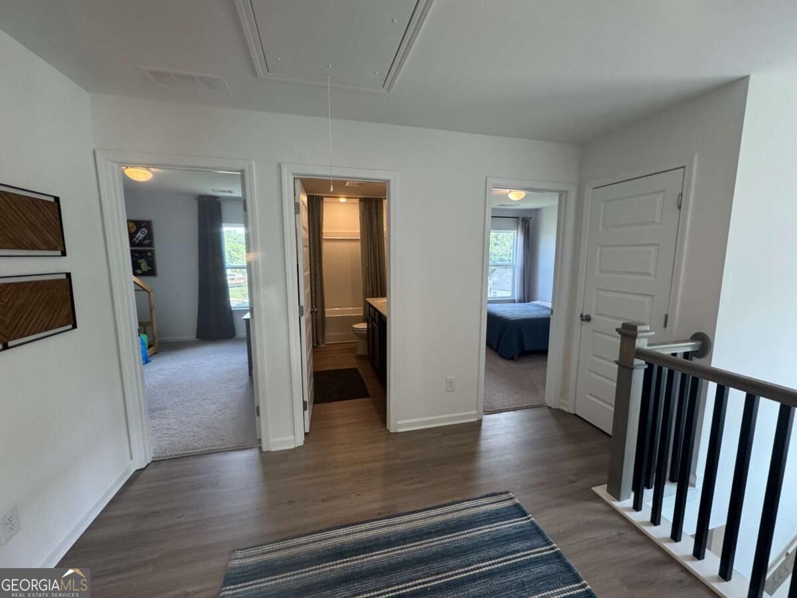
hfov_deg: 102.1
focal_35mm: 14
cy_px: 299
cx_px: 398
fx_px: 322
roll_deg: +0.3
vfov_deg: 85.7
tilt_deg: -7.2
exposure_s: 1/120
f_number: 2.2
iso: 250
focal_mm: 2.22
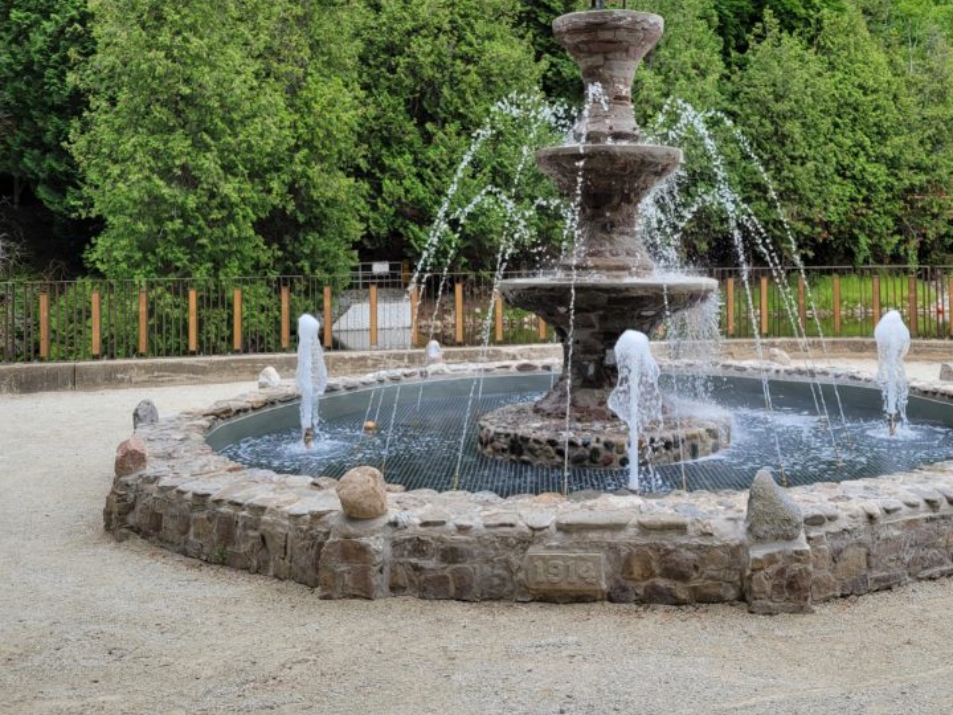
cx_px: 593
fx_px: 1019
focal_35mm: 37
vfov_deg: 38.2
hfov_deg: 49.7
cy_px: 237
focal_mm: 5.4
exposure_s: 1/556
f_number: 1.8
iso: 40
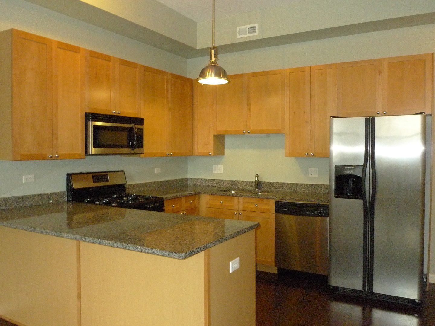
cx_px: 218
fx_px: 377
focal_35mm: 30
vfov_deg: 46.8
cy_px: 163
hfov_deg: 60.0
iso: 1000
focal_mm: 6.3
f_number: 7.1
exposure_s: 1/25
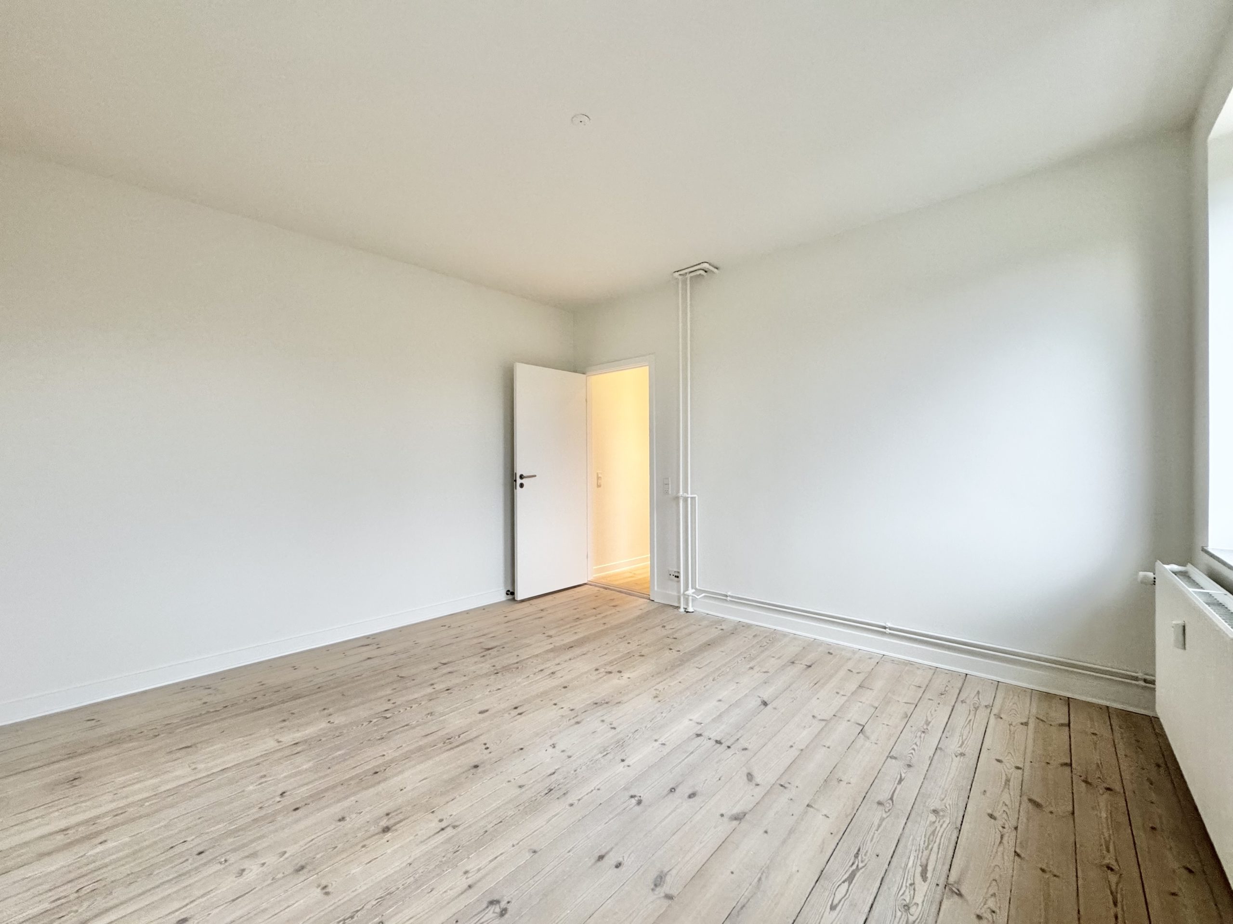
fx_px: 499
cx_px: 616
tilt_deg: -0.2
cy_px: 462
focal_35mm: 14
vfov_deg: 85.7
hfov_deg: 102.1
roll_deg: +0.9
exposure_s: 1/50
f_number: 2.2
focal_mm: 2.22
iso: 250
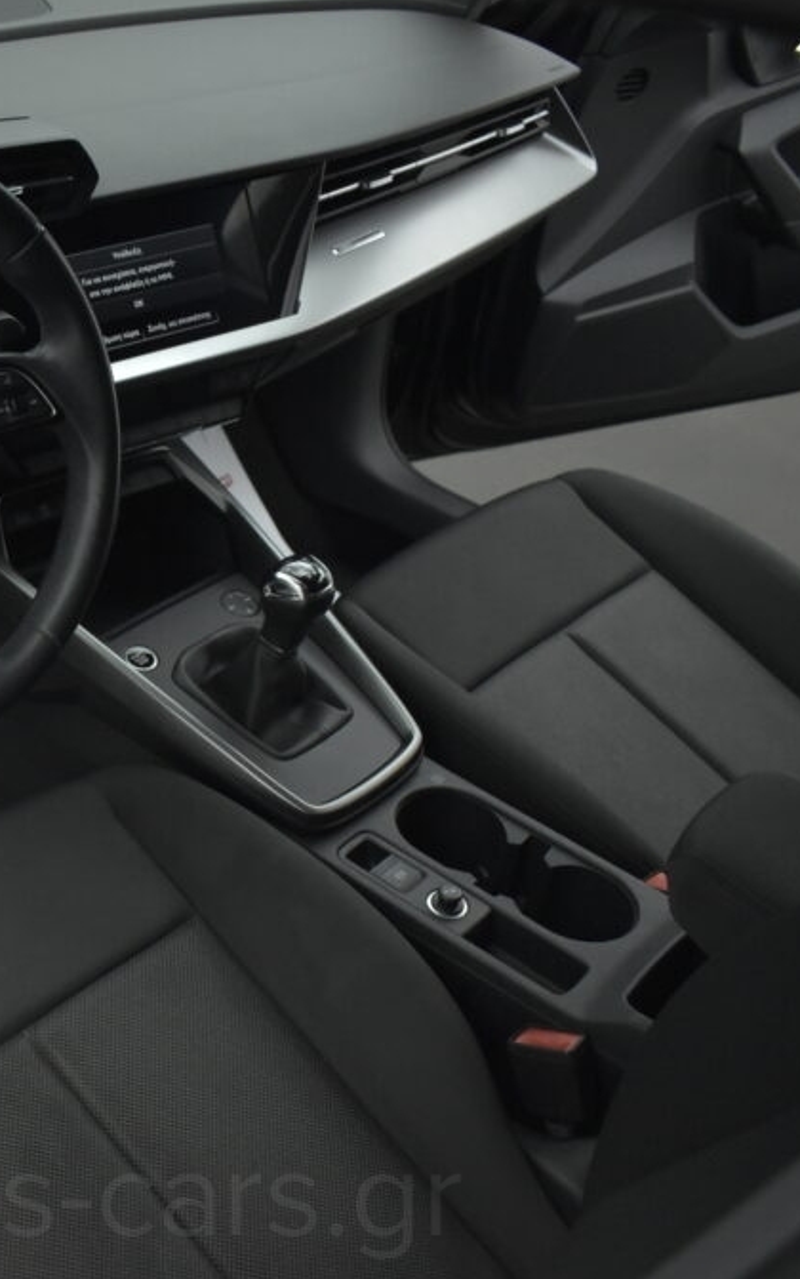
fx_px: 1464
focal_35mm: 42
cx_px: -57
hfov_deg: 28.1
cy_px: 642
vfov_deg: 47.2
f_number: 3.5
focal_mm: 18
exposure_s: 1/125
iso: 1600
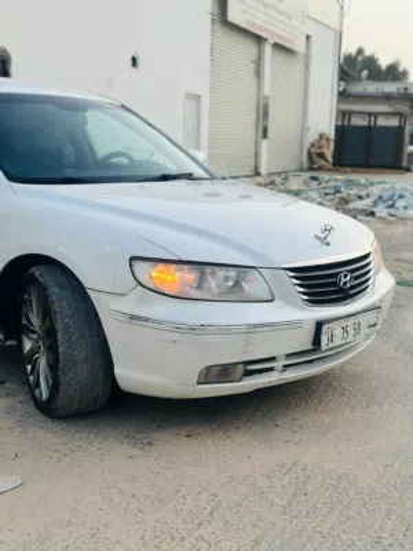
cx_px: 206
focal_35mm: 48
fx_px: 764
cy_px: 276
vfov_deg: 39.7
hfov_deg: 30.3
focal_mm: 6.86
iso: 80
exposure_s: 1/100
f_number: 1.78
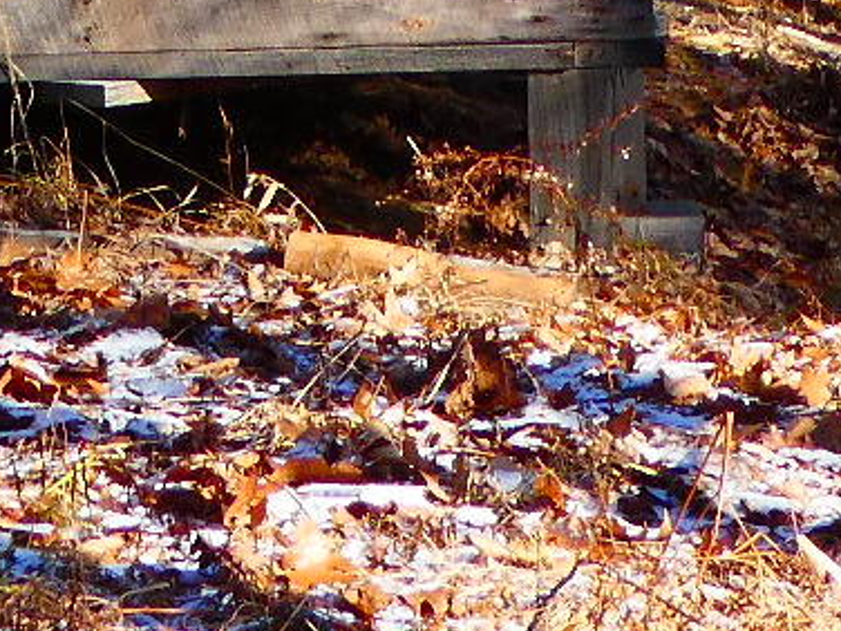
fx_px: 6195
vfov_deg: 5.6
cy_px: -794
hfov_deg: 7.8
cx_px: 208
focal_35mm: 255
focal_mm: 7.2
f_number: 5
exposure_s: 1/125
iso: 80
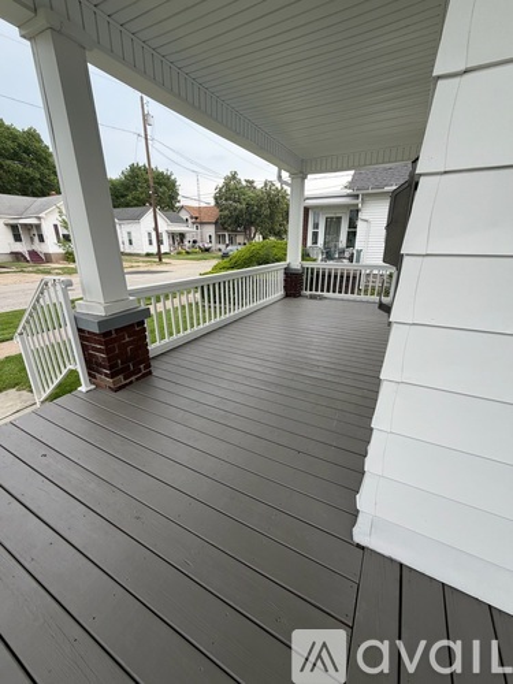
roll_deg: +0.2
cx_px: 256
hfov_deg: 85.7
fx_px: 277
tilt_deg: -20.4
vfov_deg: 102.1
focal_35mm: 14
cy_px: 342
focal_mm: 2.22
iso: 50
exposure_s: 1/388
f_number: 2.2
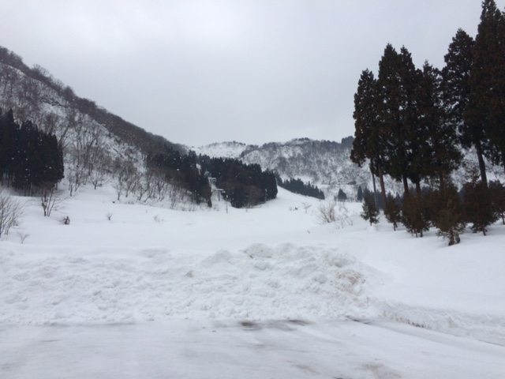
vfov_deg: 48.2
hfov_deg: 61.7
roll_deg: +3.1
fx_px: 423
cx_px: 252
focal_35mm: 29
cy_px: 190
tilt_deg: +11.5
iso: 32
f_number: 2.2
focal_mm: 4.15
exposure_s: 1/1109
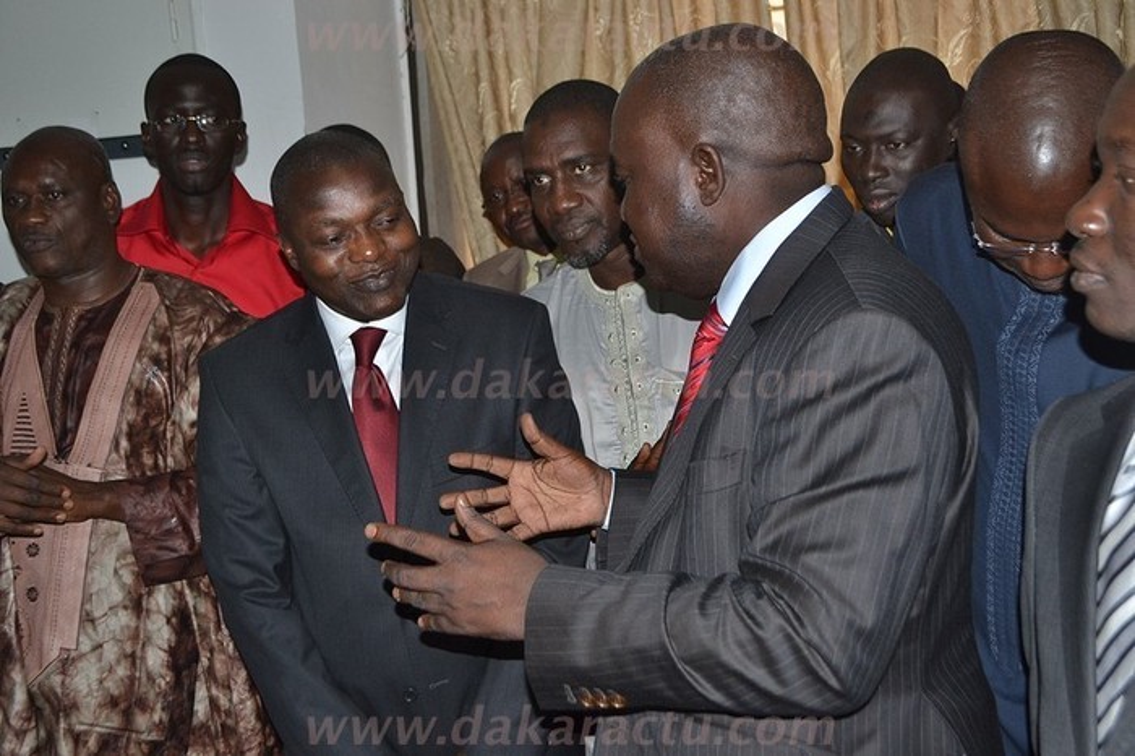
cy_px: 378
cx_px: 568
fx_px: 1418
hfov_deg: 43.6
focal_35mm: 45
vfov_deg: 29.8
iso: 400
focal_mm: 30
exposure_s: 1/200
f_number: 4.5
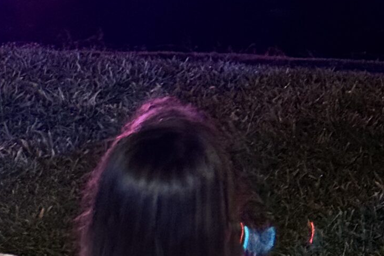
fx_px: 1877
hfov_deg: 11.6
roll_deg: -0.5
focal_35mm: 176
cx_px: 45
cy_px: -48
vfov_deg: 7.7
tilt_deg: -9.4
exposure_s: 1/18
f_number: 1.78
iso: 1000
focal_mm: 6.76
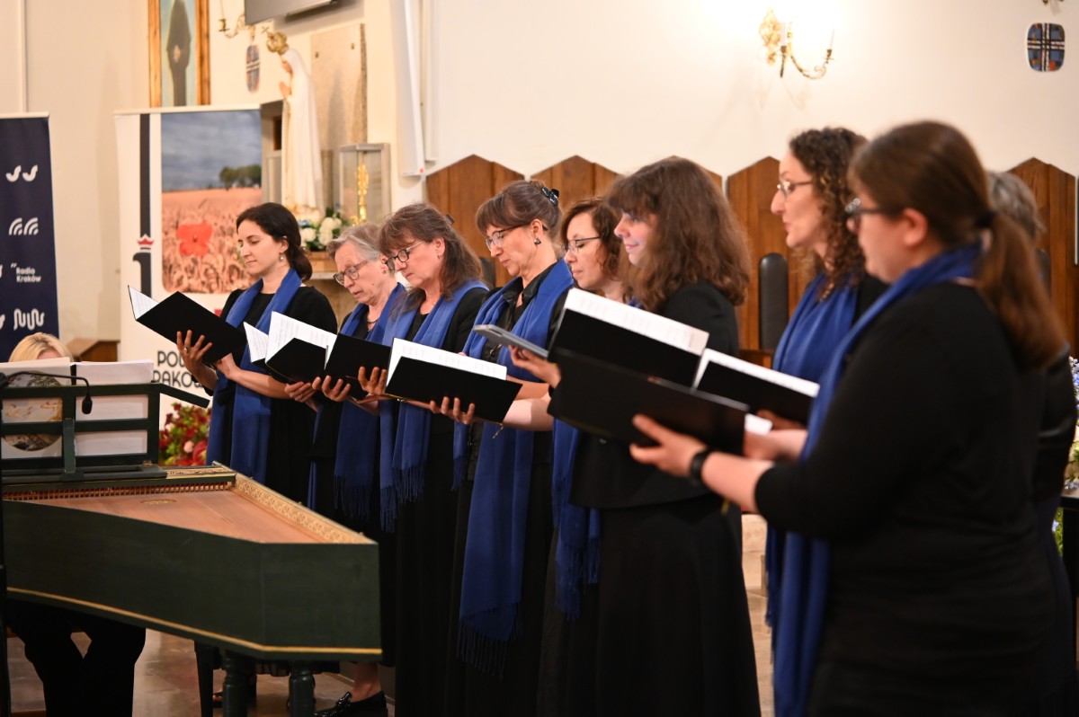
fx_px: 2246
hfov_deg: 27.0
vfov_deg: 18.2
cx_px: 540
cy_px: 358
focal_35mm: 75
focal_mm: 75
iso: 3200
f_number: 2.8
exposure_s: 1/125
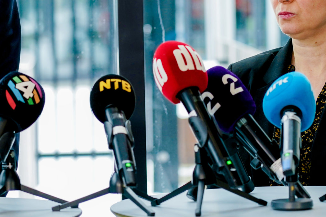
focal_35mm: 239
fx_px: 2164
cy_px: 6
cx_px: 86
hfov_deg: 8.6
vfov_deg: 5.7
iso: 500
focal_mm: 97
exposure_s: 1/160
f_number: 4
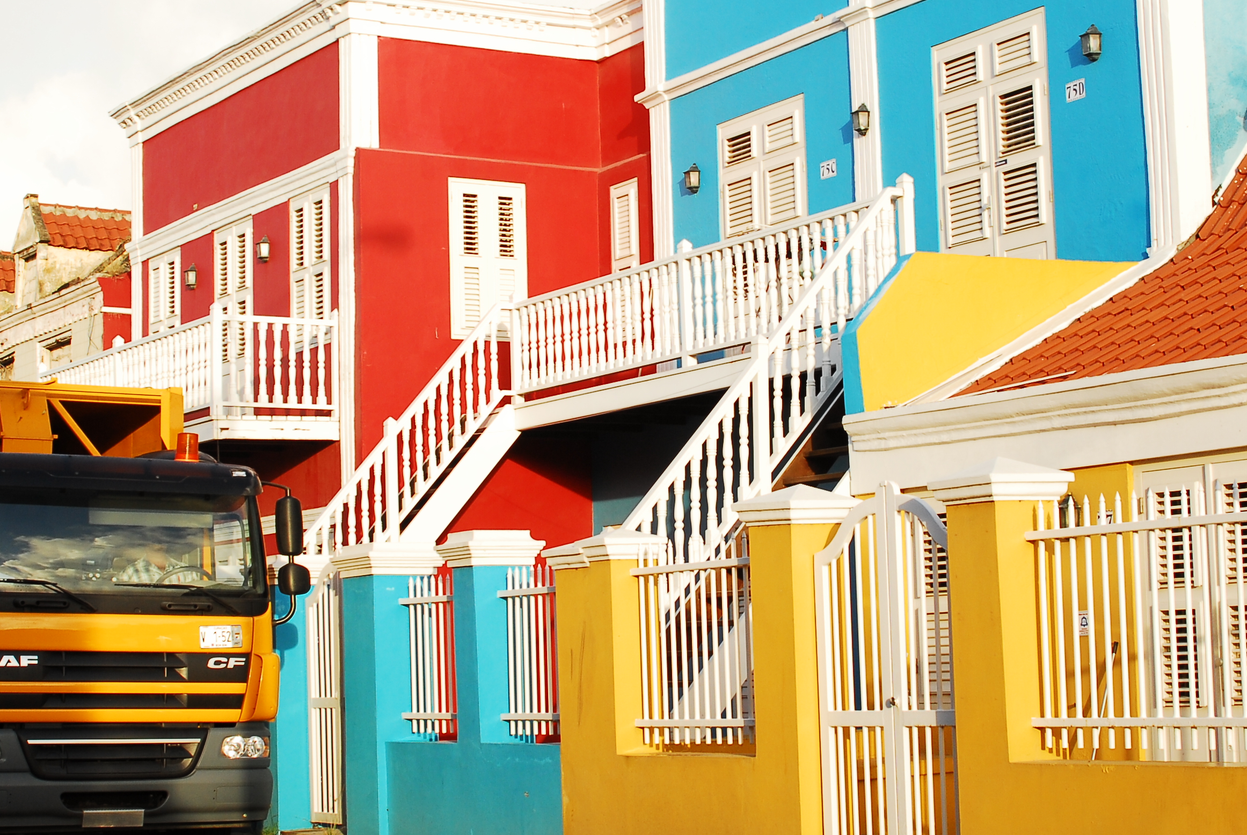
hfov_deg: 28.8
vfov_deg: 19.5
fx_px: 2428
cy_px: 377
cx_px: 673
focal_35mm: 70
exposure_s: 1/250
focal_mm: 28
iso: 200
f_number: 6.3
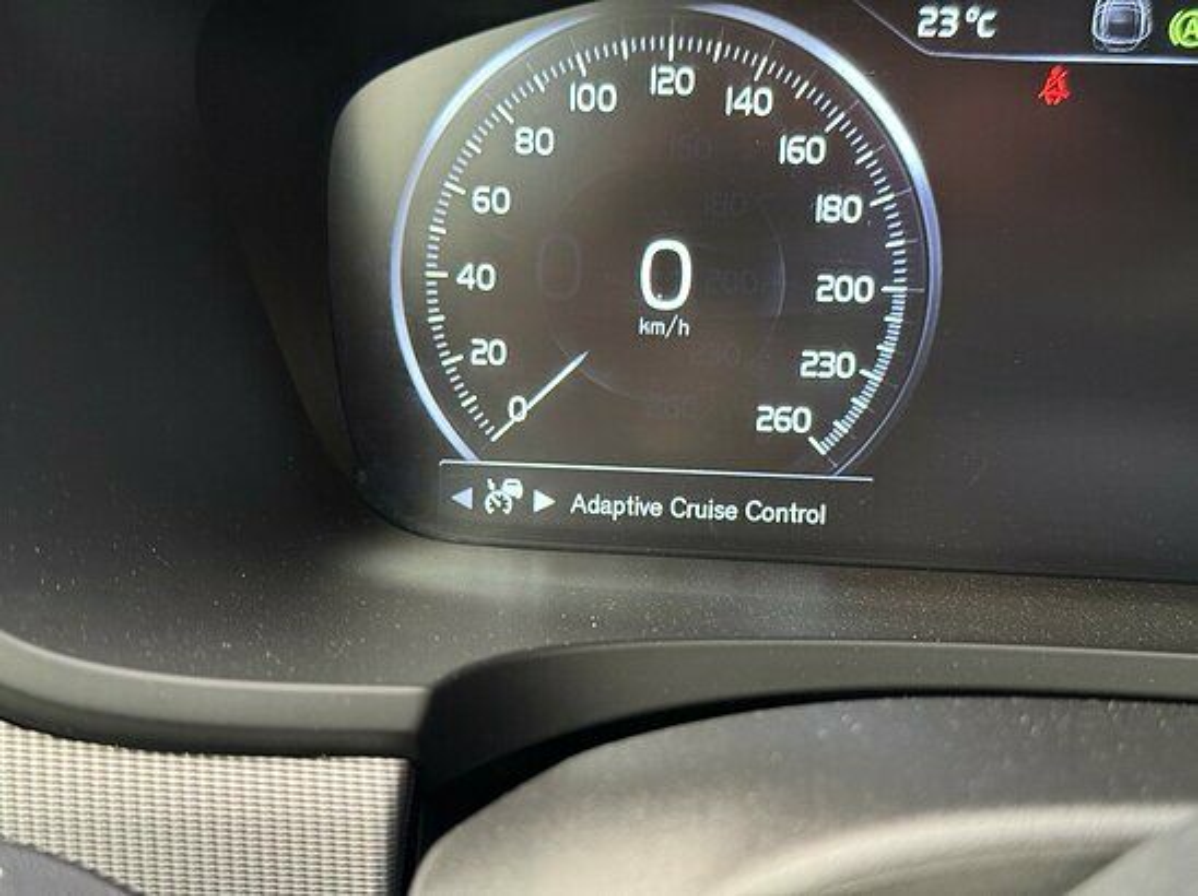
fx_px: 1660
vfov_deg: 30.2
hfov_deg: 39.7
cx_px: 599
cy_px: 448
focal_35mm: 48
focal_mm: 6.76
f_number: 1.78
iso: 500
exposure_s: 1/40
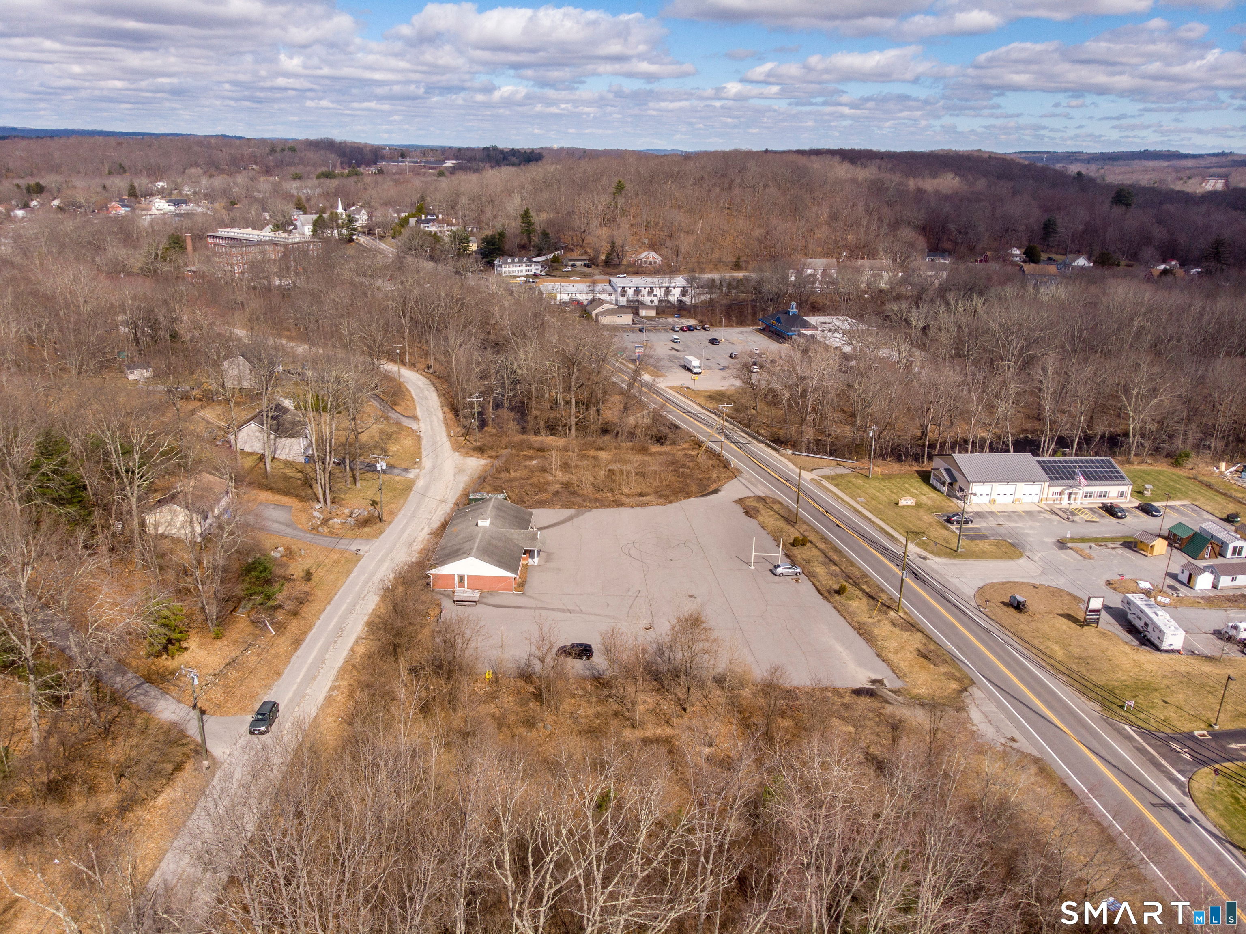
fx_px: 863
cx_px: 623
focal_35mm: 24
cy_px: 467
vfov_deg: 56.8
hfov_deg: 71.6
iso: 101
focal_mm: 4.5
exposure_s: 1/1100
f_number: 2.8
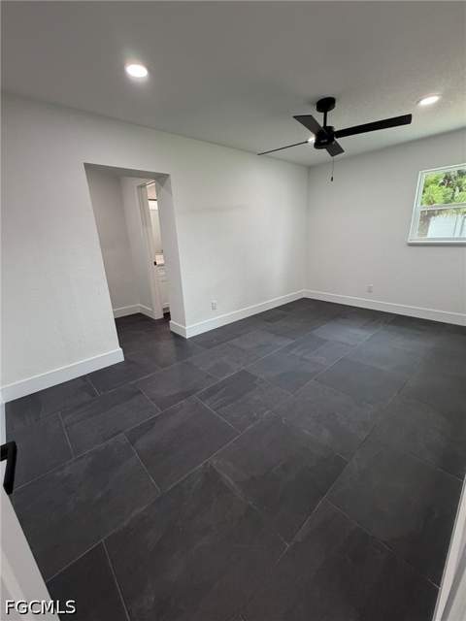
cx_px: 233
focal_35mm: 14
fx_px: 251
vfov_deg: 102.1
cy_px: 310
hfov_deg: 85.7
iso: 250
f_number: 2.2
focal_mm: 2.22
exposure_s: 1/120
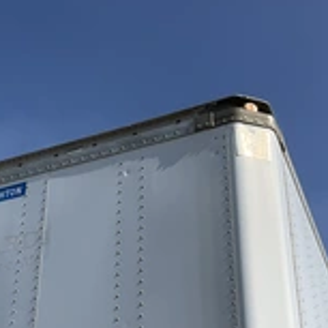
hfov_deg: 25.0
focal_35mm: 67
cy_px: 268
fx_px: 718
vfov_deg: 25.2
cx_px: 39
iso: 25
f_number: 1.8
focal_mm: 3
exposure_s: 1/2801
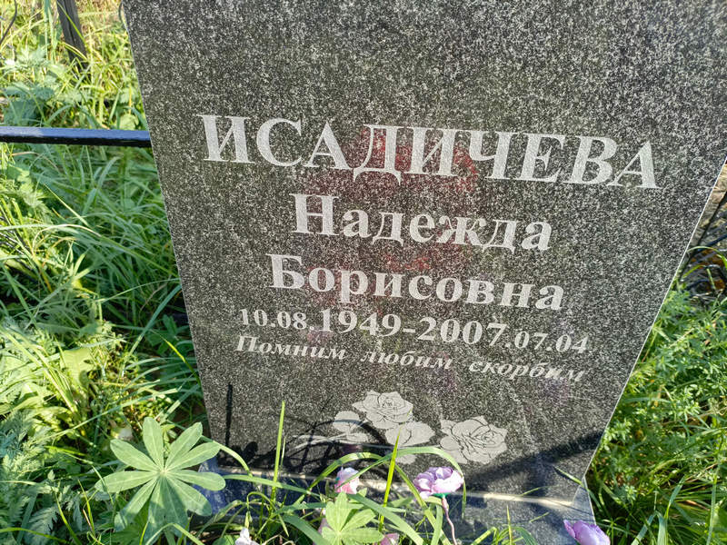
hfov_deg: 69.4
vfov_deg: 54.9
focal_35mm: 25
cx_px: 364
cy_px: 272
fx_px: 525
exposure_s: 1/267
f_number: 1.69
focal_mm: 4.76
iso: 110
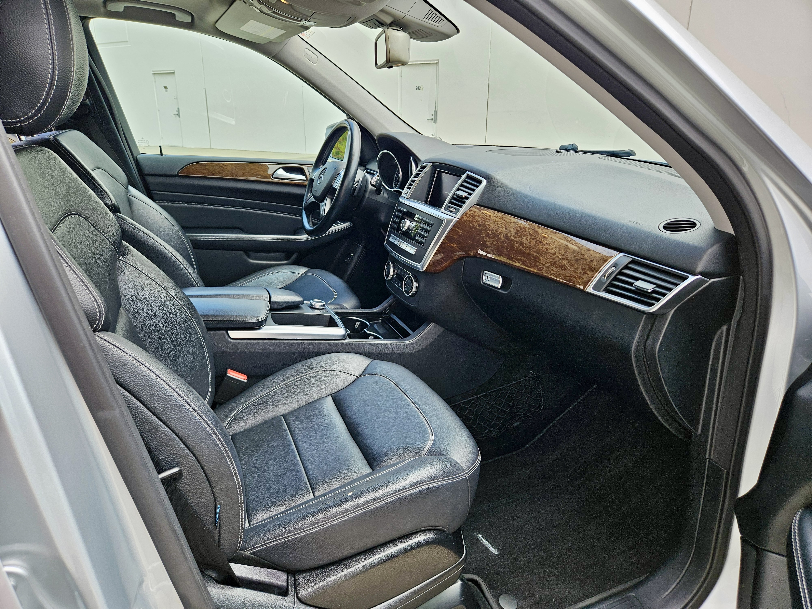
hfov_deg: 73.9
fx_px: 540
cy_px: 304
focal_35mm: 23
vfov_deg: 58.9
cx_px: 406
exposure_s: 1/719
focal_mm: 5.4
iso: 64
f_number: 1.8
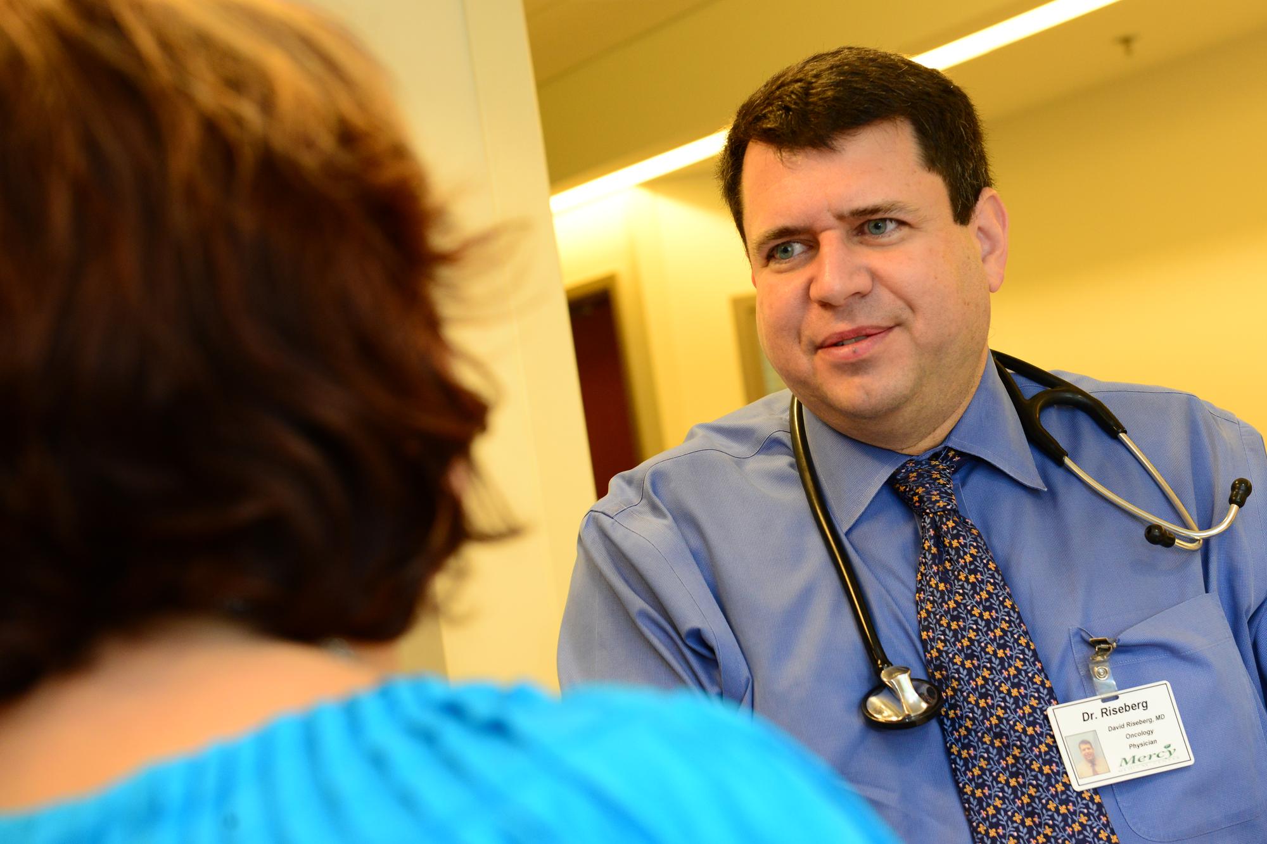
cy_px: 422
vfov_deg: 23.4
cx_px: 634
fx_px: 2041
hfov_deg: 34.5
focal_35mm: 58
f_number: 5.6
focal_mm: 58
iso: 1600
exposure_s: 1/125
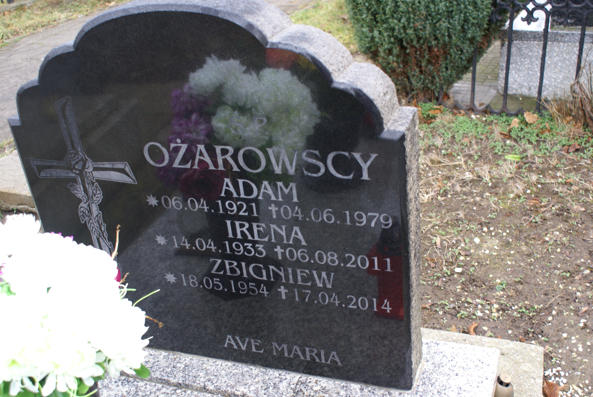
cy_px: 198
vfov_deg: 32.0
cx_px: 296
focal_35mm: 42
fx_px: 693
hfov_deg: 46.3
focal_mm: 28
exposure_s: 1/50
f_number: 4.5
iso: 200
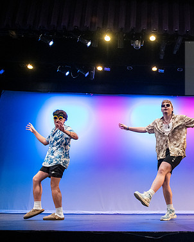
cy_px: 119
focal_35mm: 39
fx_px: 280
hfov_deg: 36.4
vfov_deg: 46.8
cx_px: 166
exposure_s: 1/320
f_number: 3.2
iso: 4000
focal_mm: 27
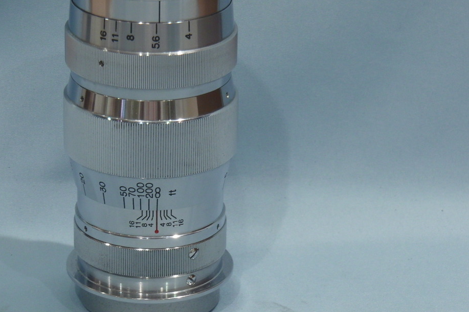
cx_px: 172
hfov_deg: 14.0
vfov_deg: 9.3
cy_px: 123
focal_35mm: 147
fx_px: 1915
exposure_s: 1/60
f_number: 5
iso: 160
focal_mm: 18.8
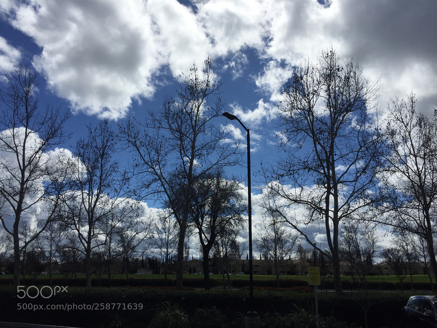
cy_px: 164
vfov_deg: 48.2
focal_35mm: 29
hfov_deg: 61.7
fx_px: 366
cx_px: 218
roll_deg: -0.6
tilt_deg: +16.1
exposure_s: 1/9901
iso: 32
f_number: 2.2
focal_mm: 4.15
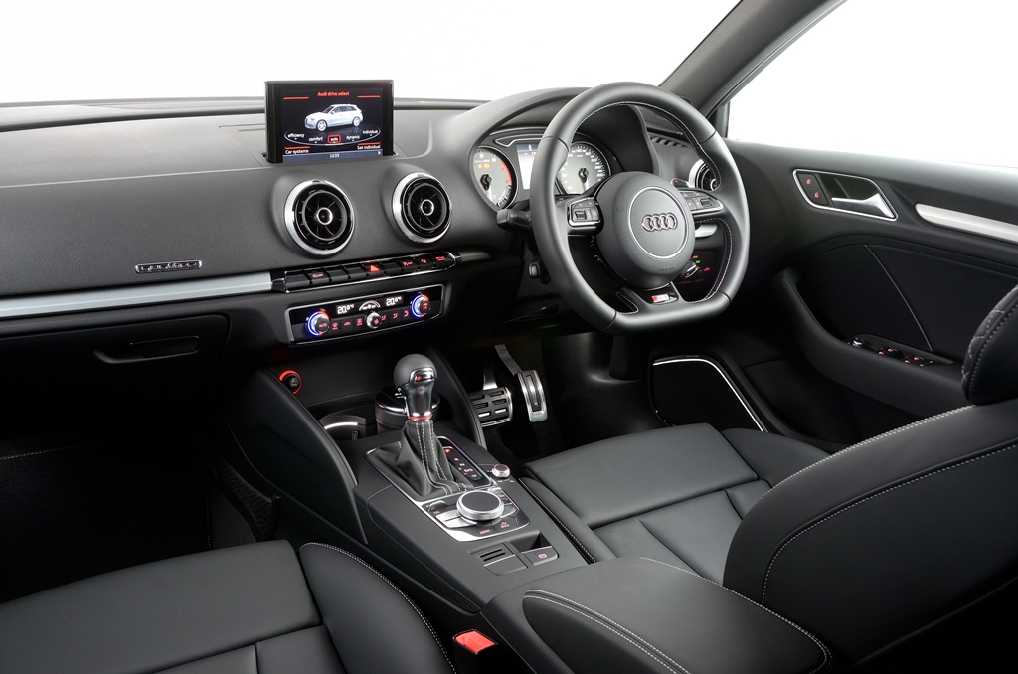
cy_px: 337
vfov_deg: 39.8
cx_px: 509
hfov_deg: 57.3
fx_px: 931
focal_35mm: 33
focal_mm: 22
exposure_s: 6
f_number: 10
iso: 250
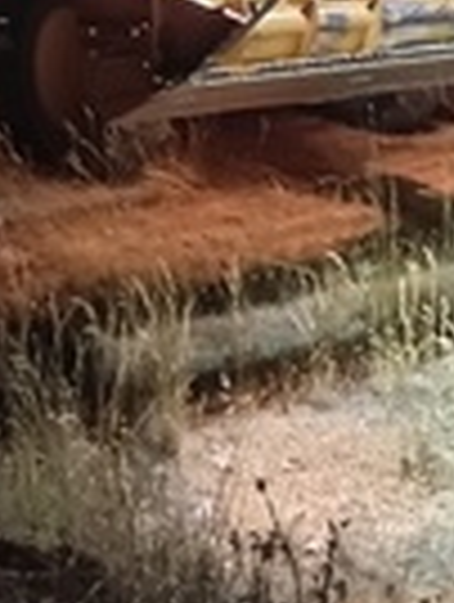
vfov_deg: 21.5
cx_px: 171
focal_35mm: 86
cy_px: -68
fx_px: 1499
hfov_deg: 17.2
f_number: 1.8
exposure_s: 1/9.09
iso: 6416
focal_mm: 4.27
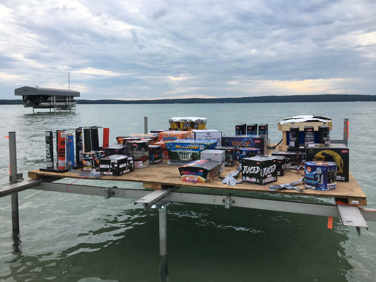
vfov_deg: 48.2
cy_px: 141
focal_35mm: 29
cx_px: 188
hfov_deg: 61.7
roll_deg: +1.0
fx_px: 315
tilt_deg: -5.8
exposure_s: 1/549
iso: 25
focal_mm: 4.15
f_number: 2.2
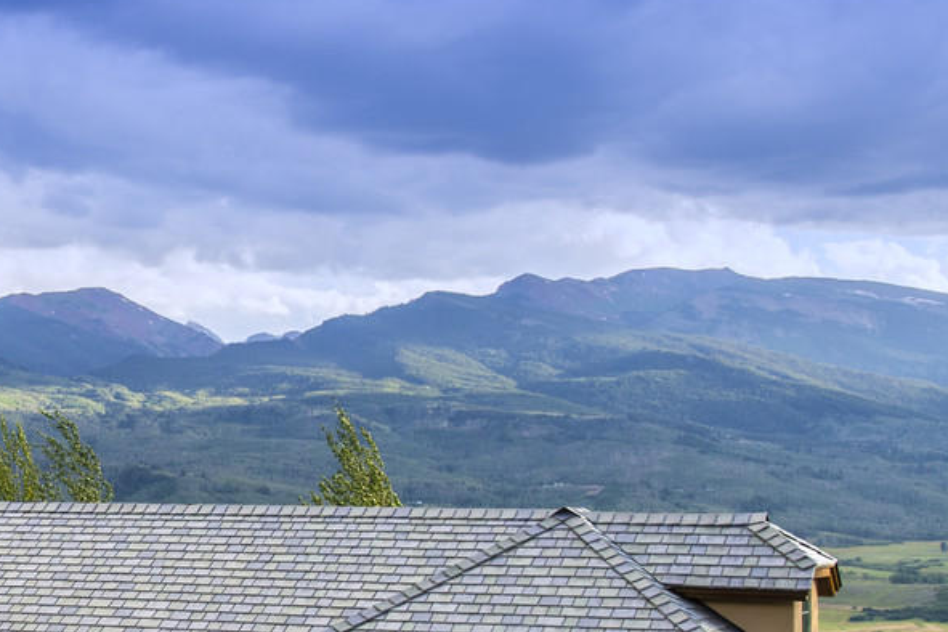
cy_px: 719
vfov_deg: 19.9
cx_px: 93
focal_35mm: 65
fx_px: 1712
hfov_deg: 29.7
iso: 200
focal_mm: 24
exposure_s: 1/80
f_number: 10
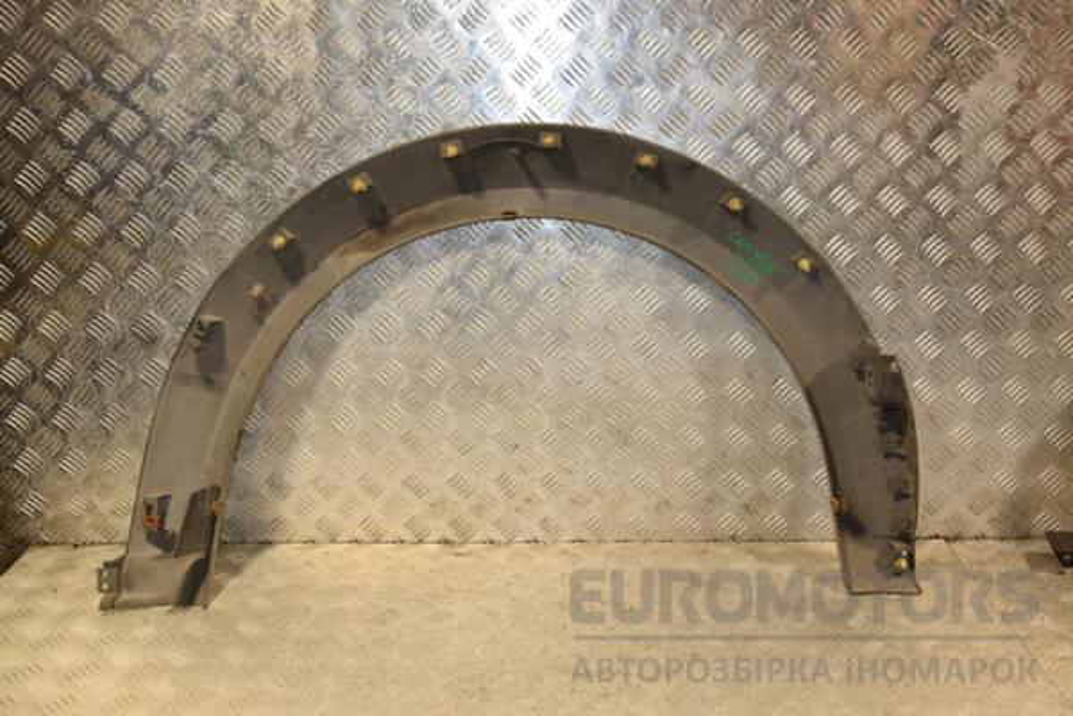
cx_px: 536
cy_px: 358
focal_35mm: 38
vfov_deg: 35.5
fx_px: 1118
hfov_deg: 51.3
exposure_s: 1/160
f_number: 5
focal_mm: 25
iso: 800
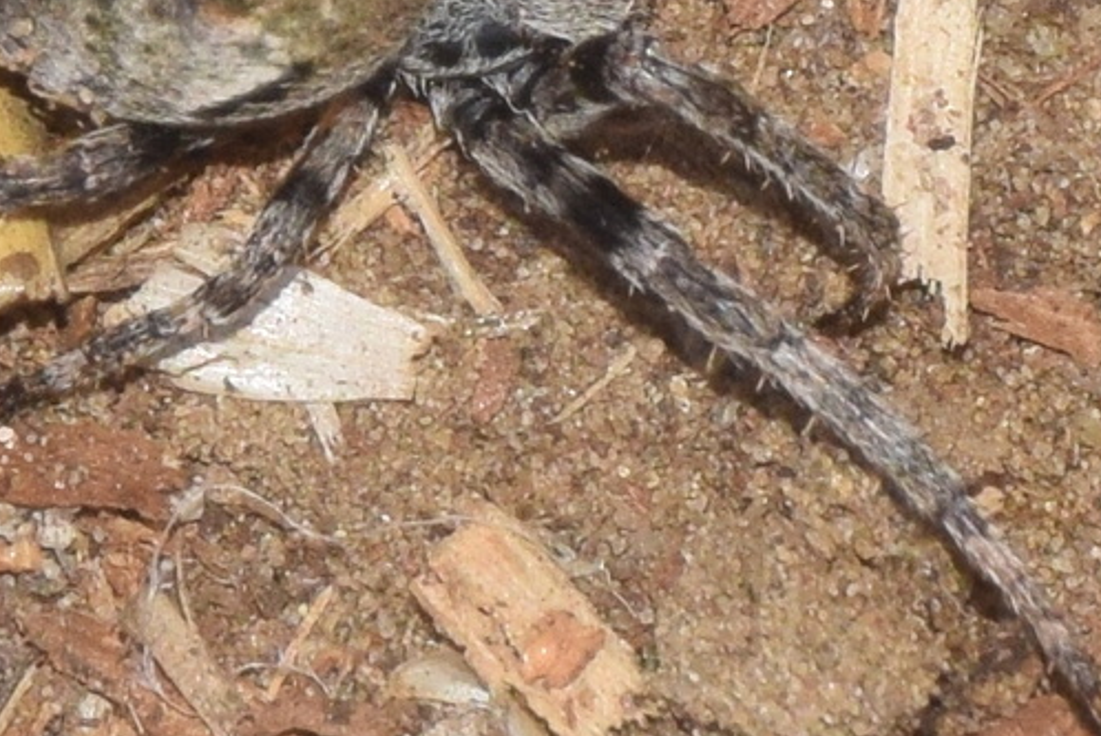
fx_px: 9887
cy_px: 49
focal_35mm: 323
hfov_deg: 6.4
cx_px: 450
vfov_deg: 4.3
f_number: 13
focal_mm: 112
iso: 400
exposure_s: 1/160
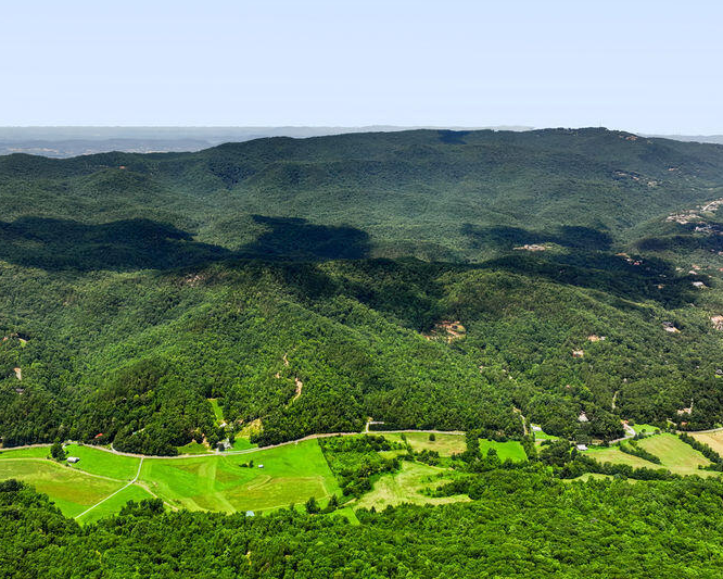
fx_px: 770
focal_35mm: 36
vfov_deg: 41.2
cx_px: 265
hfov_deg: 49.7
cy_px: 274
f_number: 2.8
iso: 110
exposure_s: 1/60
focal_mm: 12.29
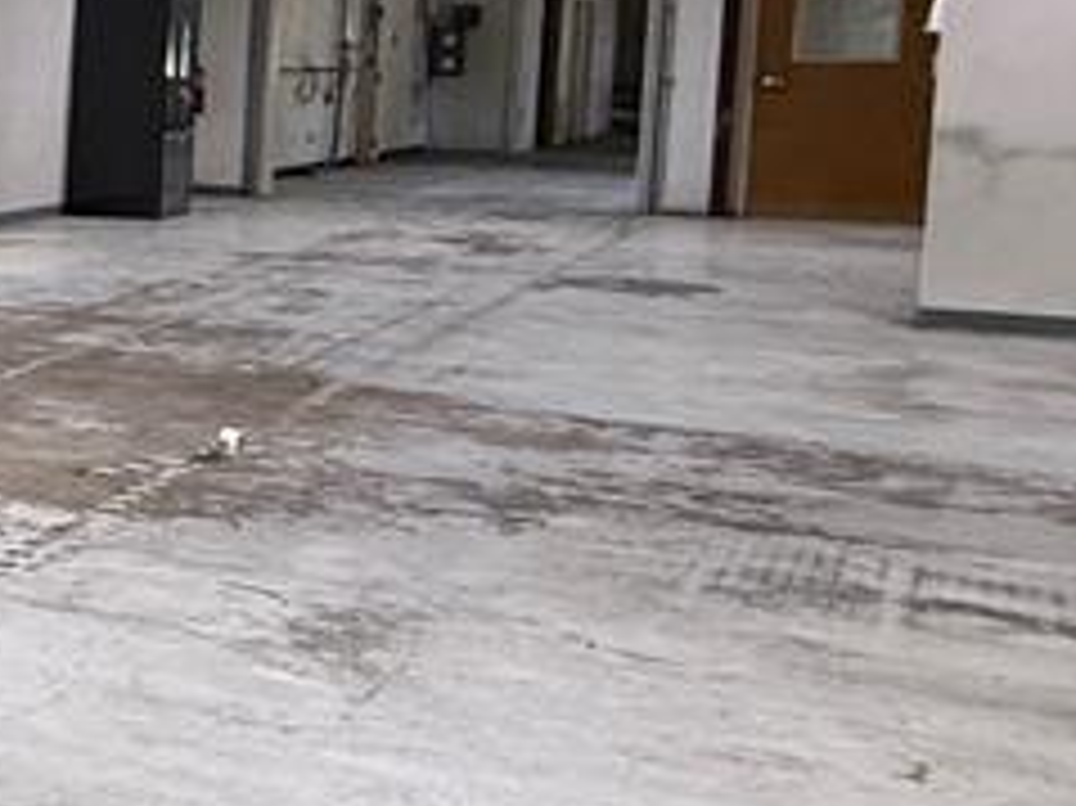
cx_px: -1189
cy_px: 180
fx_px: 1864
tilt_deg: -3.1
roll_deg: -0.3
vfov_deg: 24.1
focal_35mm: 60
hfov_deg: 18.0
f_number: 2.2
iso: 125
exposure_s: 1/120
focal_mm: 2.22
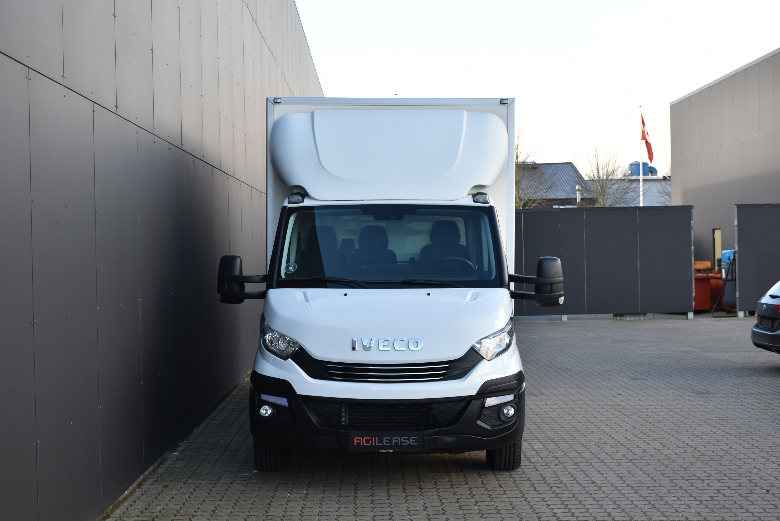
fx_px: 1105
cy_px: 260
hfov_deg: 38.9
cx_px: 390
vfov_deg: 26.5
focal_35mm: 51
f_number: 6.3
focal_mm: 34
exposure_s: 1/200
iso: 250
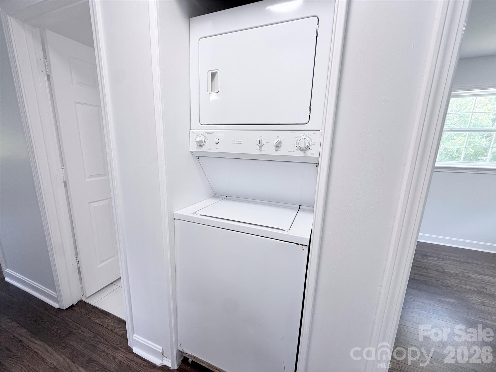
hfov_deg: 102.1
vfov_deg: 85.7
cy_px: 186
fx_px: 201
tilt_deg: -11.5
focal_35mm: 14
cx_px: 248
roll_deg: -1.1
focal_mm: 2.22
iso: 100
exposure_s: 1/120
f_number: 2.2
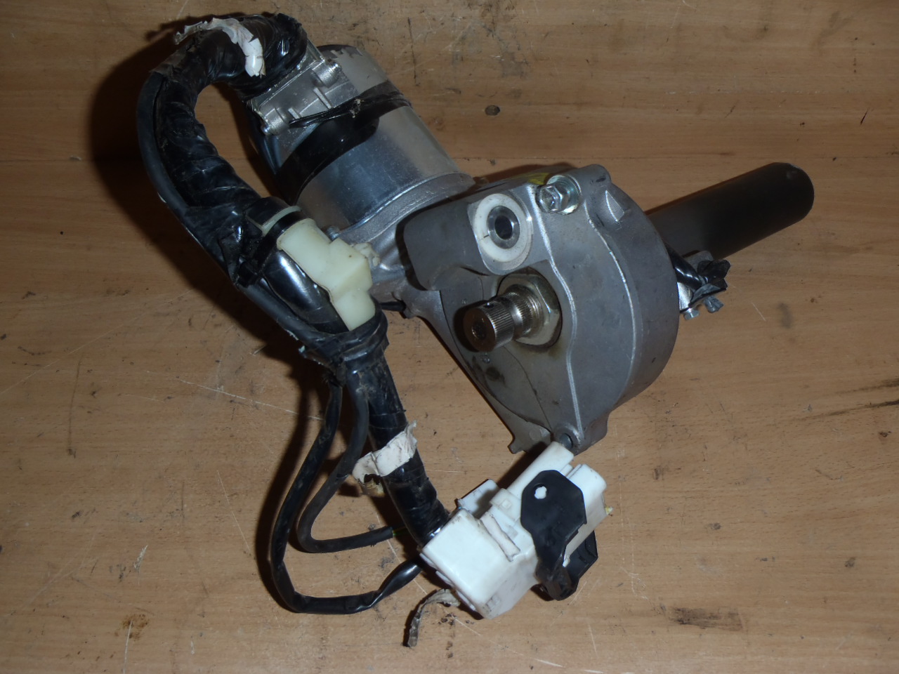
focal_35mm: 38
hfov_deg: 49.0
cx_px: 450
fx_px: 987
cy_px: 337
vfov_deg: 37.7
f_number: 4.6
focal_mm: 6.83
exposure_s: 1/40
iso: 100
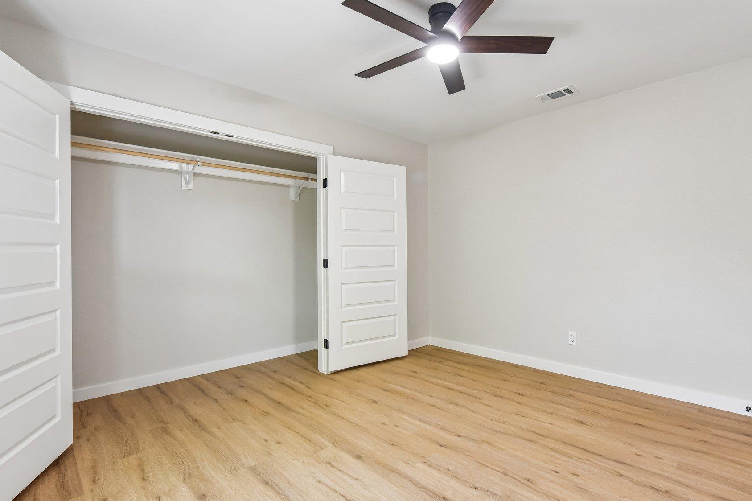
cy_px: 254
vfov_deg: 70.4
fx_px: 355
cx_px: 393
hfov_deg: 93.2
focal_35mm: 17
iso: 720
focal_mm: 14
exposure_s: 1/15
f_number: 8
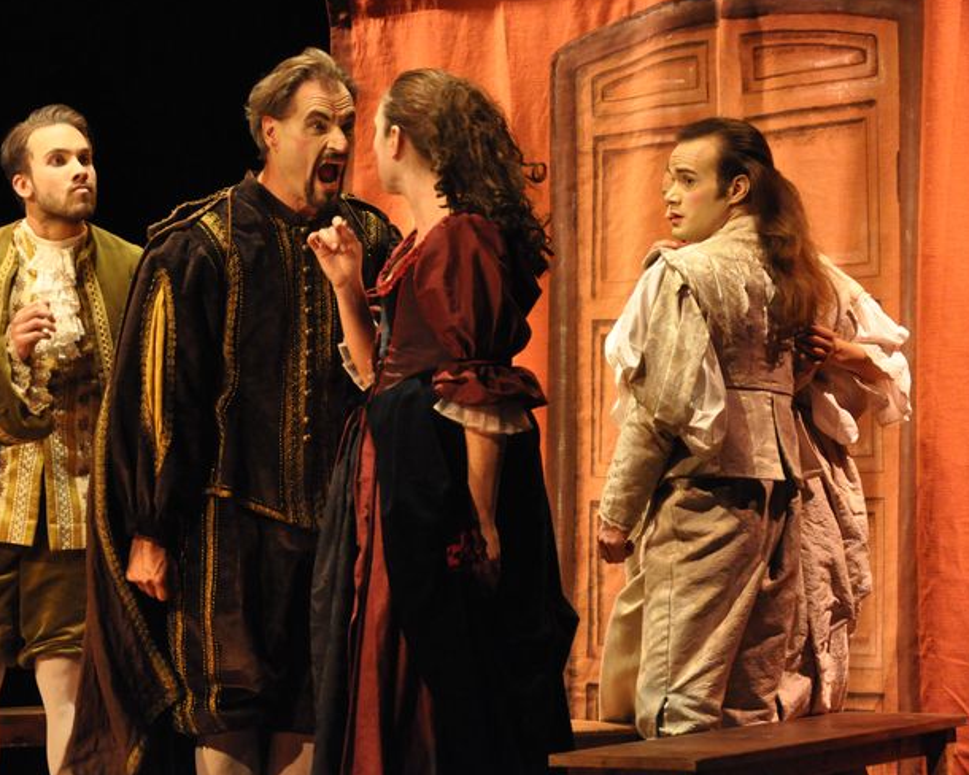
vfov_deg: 12.0
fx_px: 3700
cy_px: 372
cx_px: 392
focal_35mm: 129
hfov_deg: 14.9
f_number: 5.3
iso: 3200
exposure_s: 1/60
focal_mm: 70
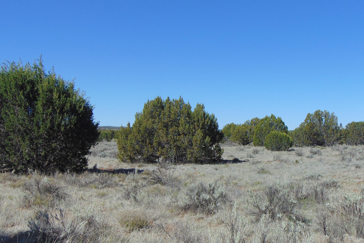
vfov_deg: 24.1
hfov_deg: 35.5
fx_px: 566
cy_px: 156
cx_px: 224
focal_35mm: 56
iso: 80
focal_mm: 7.6
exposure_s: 1/200
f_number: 8.7
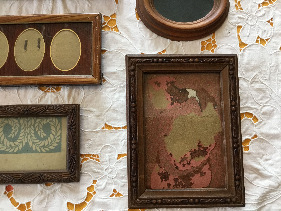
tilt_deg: -82.4
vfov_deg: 45.4
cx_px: 140
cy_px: 106
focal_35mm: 31
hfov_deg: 58.4
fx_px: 252
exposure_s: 1/33
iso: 125
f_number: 2.4
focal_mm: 3.3
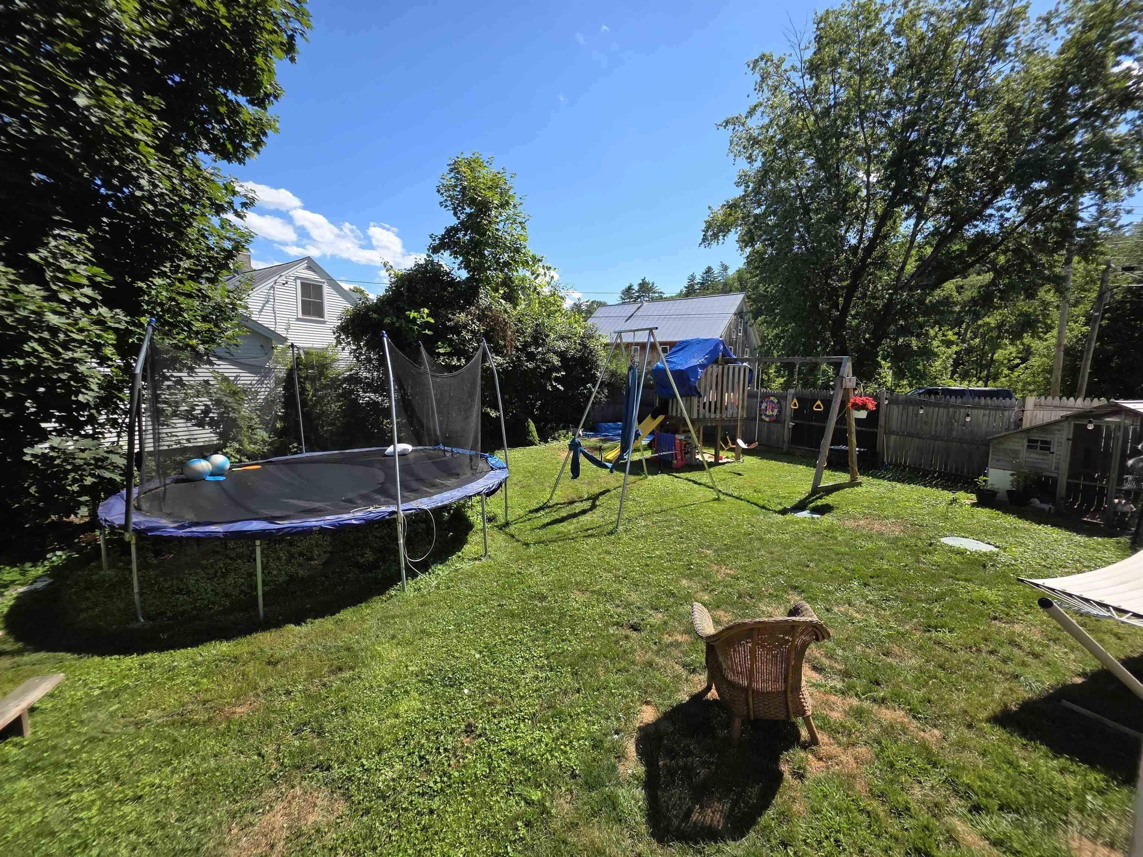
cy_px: 428
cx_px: 572
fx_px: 429
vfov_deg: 89.9
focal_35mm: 13
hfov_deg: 106.2
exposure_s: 1/1245
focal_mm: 2.2
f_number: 1.9
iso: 40
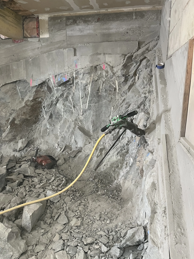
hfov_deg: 53.1
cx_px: 97
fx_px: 194
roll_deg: -0.3
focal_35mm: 26
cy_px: 130
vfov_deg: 67.3
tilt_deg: -12.6
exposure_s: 1/60
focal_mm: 5.1
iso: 500
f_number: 1.6
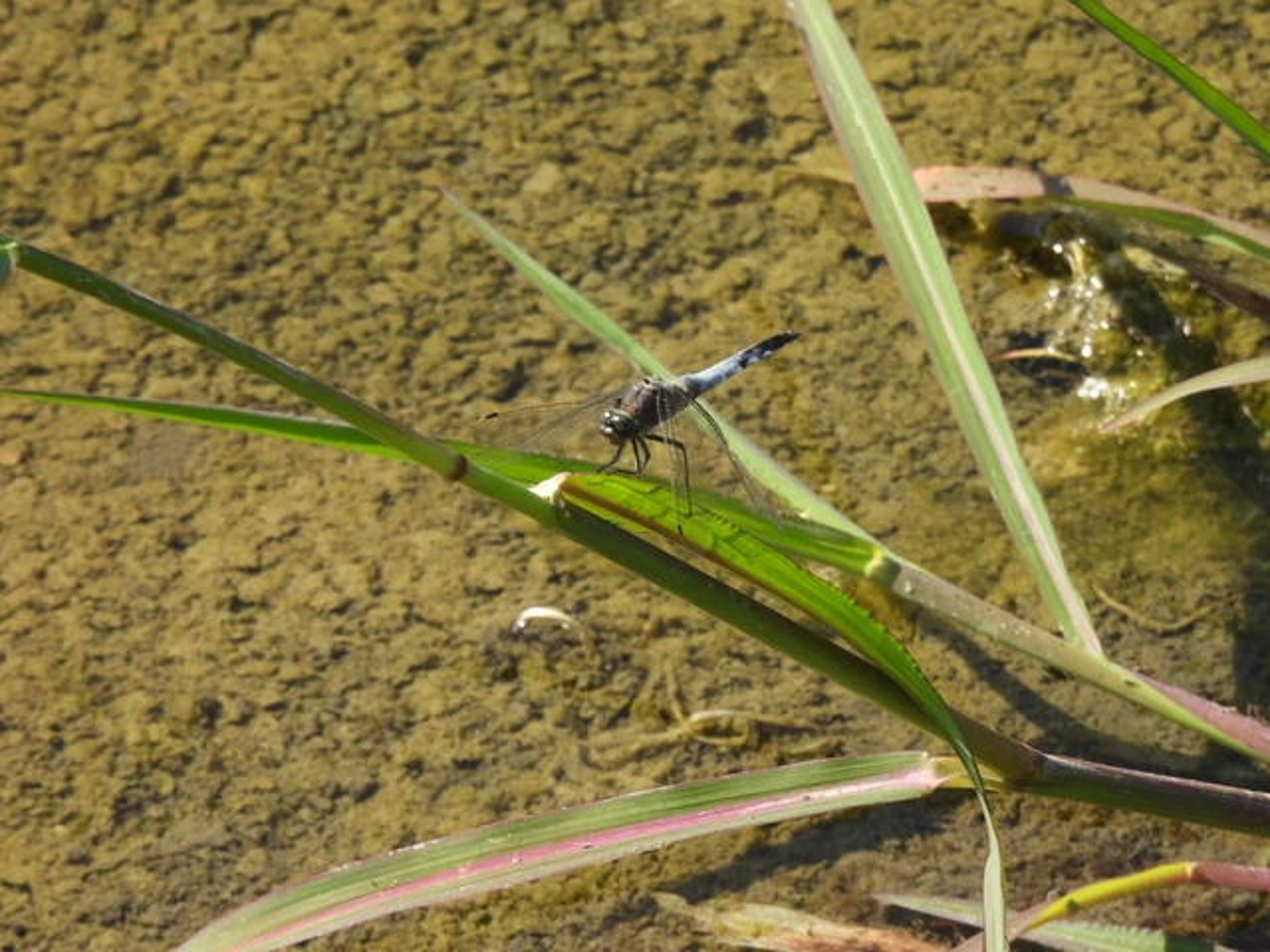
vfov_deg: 1.7
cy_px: 476
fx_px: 31185
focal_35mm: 850
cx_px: 635
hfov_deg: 2.3
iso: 100
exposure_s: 1/250
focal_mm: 152
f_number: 6.3
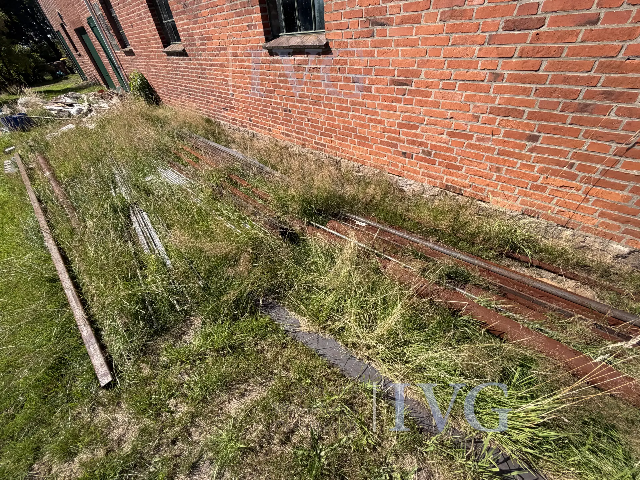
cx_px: 320
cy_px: 240
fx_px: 259
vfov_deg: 85.7
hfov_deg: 102.1
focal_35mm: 14
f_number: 2.2
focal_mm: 2.22
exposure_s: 1/717
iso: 40
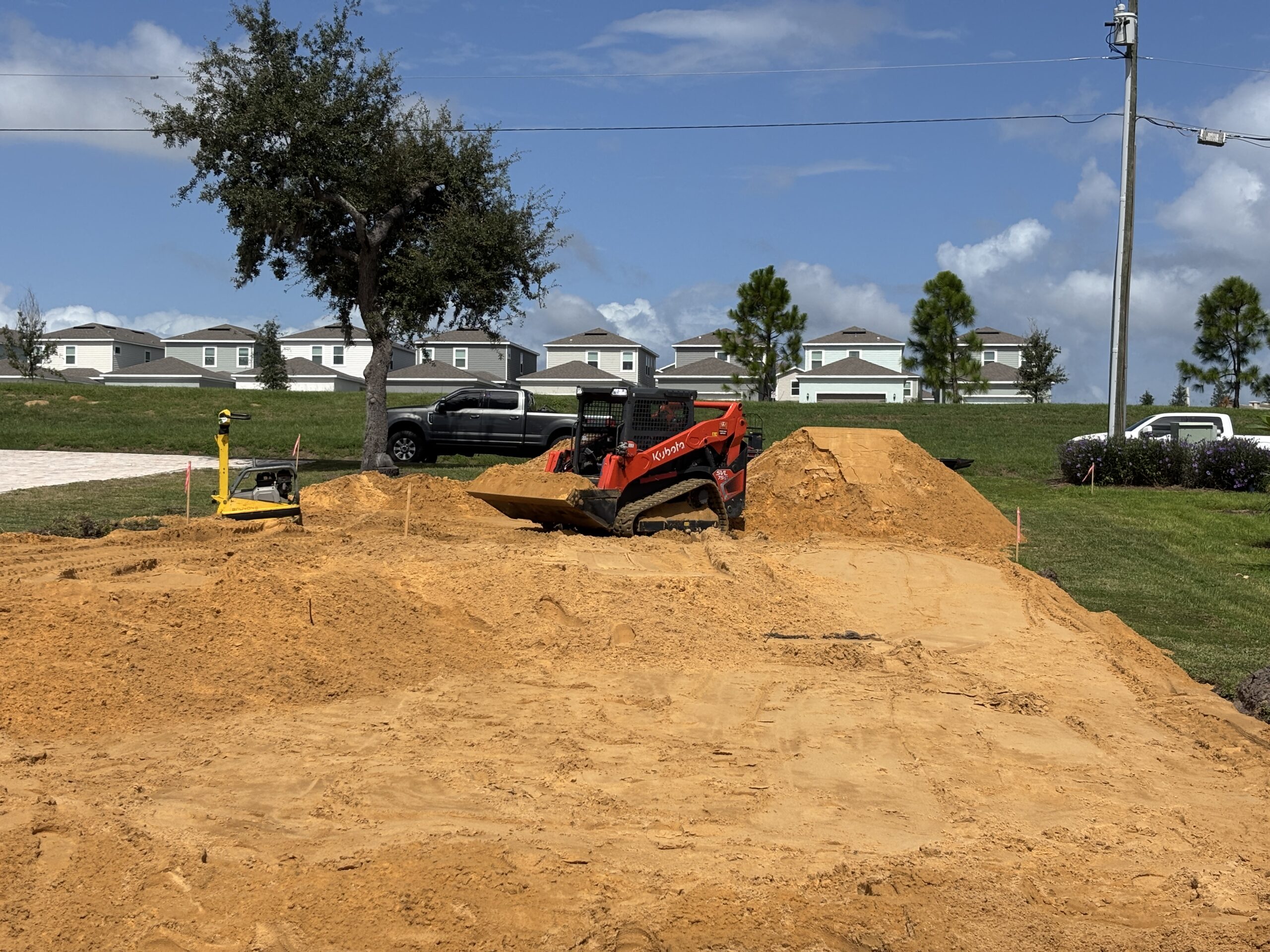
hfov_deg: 36.8
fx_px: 1908
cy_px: 476
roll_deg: -0.8
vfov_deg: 28.0
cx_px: 635
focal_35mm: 52
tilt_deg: +0.4
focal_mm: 5.96
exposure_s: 1/5348
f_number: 1.6
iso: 40
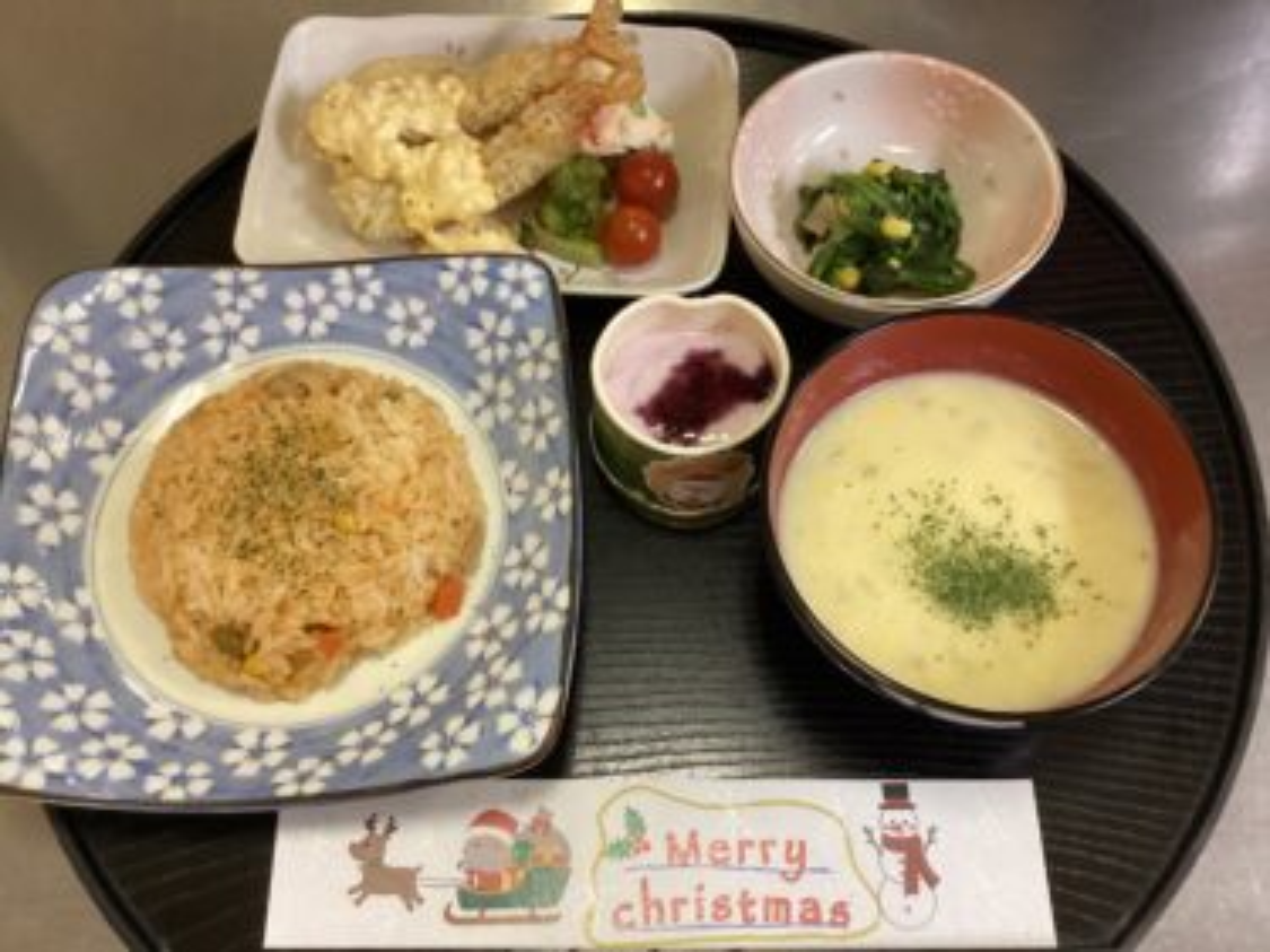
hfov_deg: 58.4
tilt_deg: -64.7
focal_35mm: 31
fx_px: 1137
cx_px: 635
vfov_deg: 45.4
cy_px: 476
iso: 320
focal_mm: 3.3
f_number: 2.4
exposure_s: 1/60
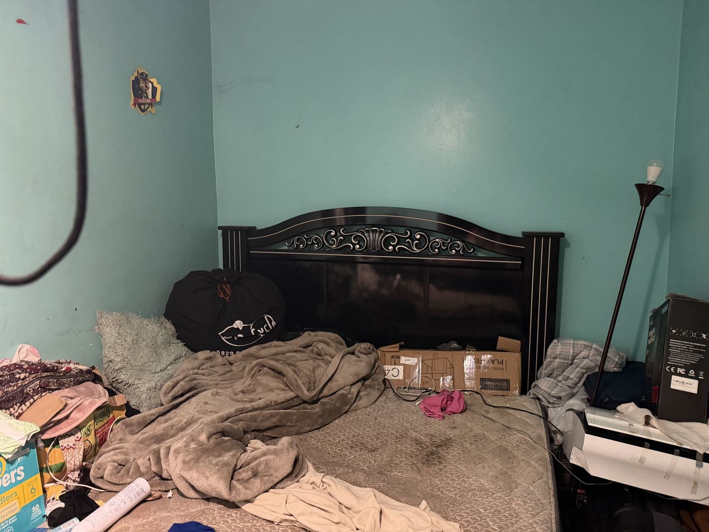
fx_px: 492
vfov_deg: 56.8
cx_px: 354
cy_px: 266
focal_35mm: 24
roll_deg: +1.8
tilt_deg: -7.9
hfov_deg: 71.6
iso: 1000
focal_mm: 6.76
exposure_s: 1/30
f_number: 1.78
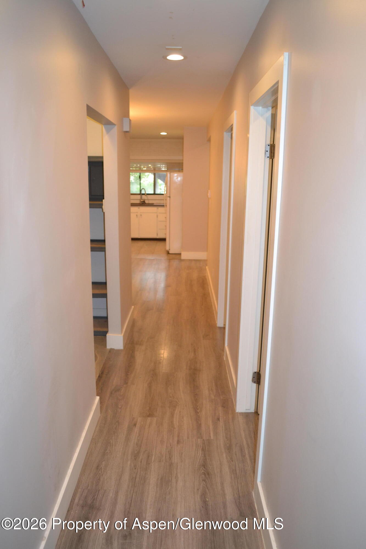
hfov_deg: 47.9
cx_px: 183
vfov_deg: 67.4
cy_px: 274
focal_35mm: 27
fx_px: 412
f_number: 3.5
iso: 720
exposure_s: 1/60
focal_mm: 18
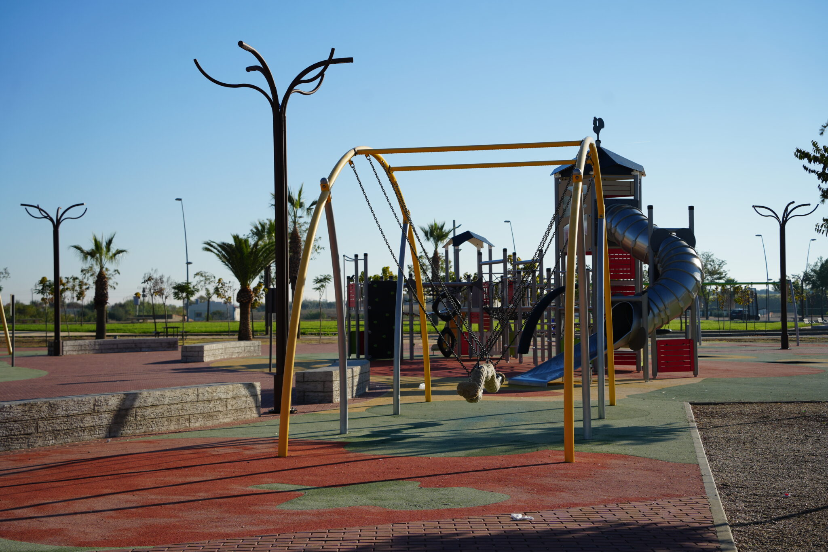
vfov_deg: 23.4
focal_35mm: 58
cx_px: 414
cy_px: 276
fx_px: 1334
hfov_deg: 34.5
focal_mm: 58
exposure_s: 1/800
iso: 100
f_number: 5
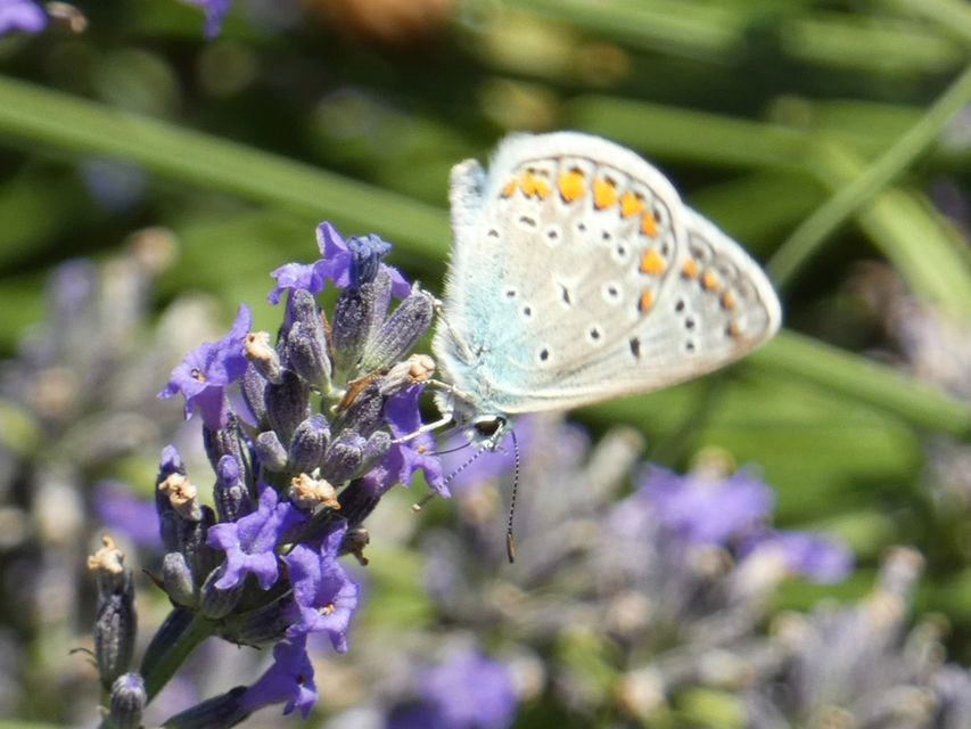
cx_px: 486
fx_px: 13158
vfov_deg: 3.2
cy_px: 364
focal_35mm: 469
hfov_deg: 4.2
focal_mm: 84
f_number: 5.6
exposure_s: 1/100
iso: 80
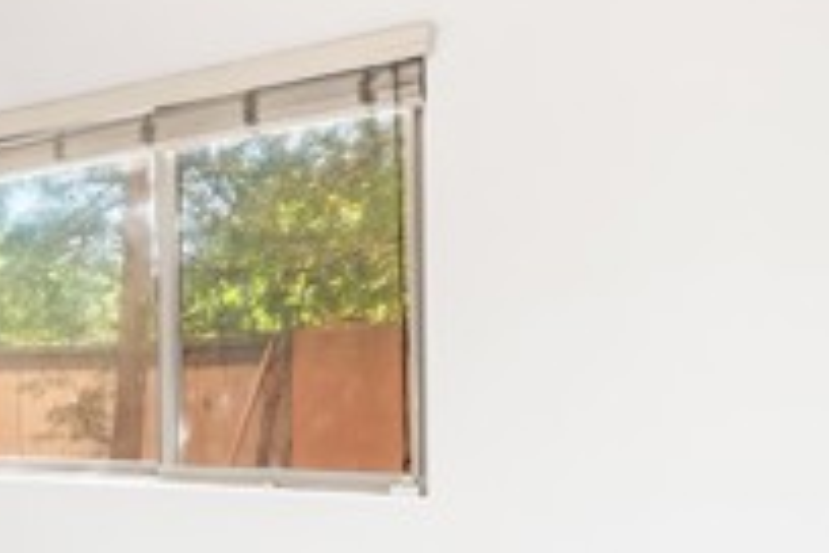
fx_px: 1082
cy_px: 415
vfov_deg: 28.2
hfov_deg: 33.2
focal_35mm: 47
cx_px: -195
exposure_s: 1/6
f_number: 8
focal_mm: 10
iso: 320
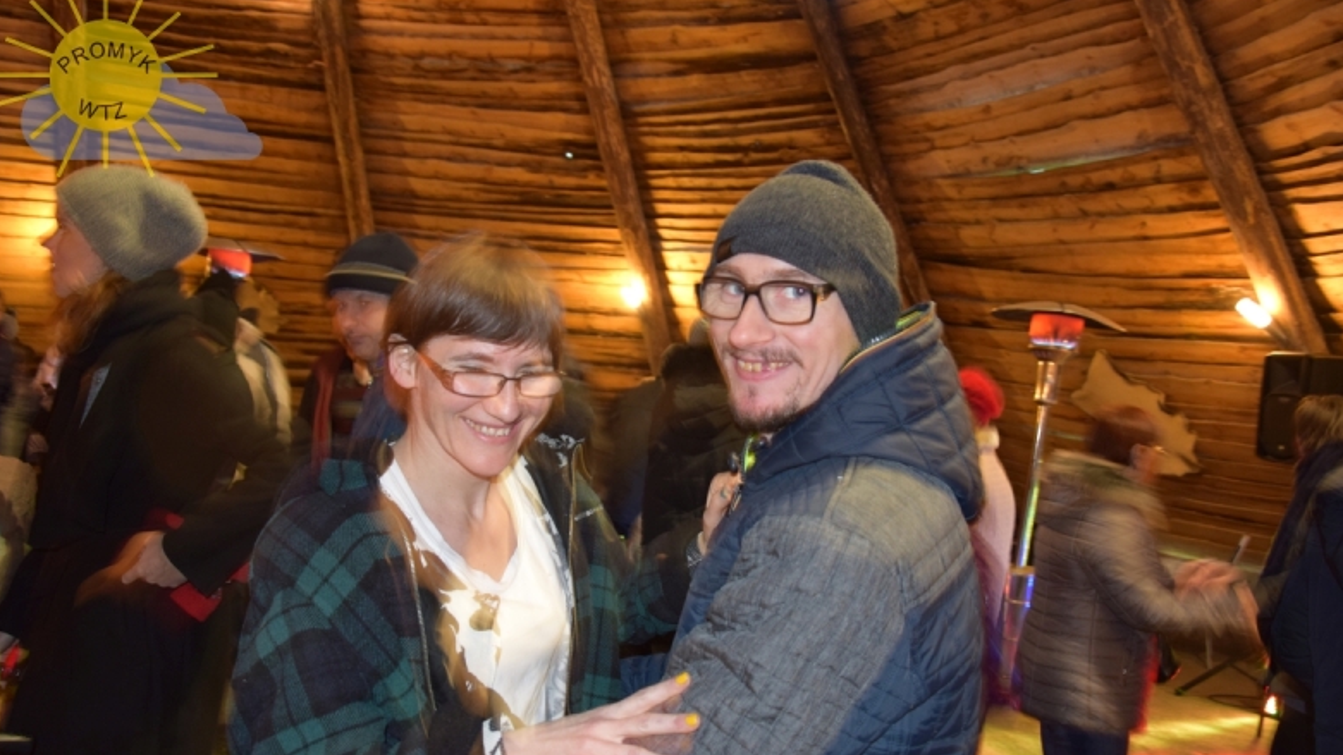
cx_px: 669
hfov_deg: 66.1
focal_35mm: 29
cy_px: 420
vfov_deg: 40.1
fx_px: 1033
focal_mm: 18
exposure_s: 1/6
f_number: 3.5
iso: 800
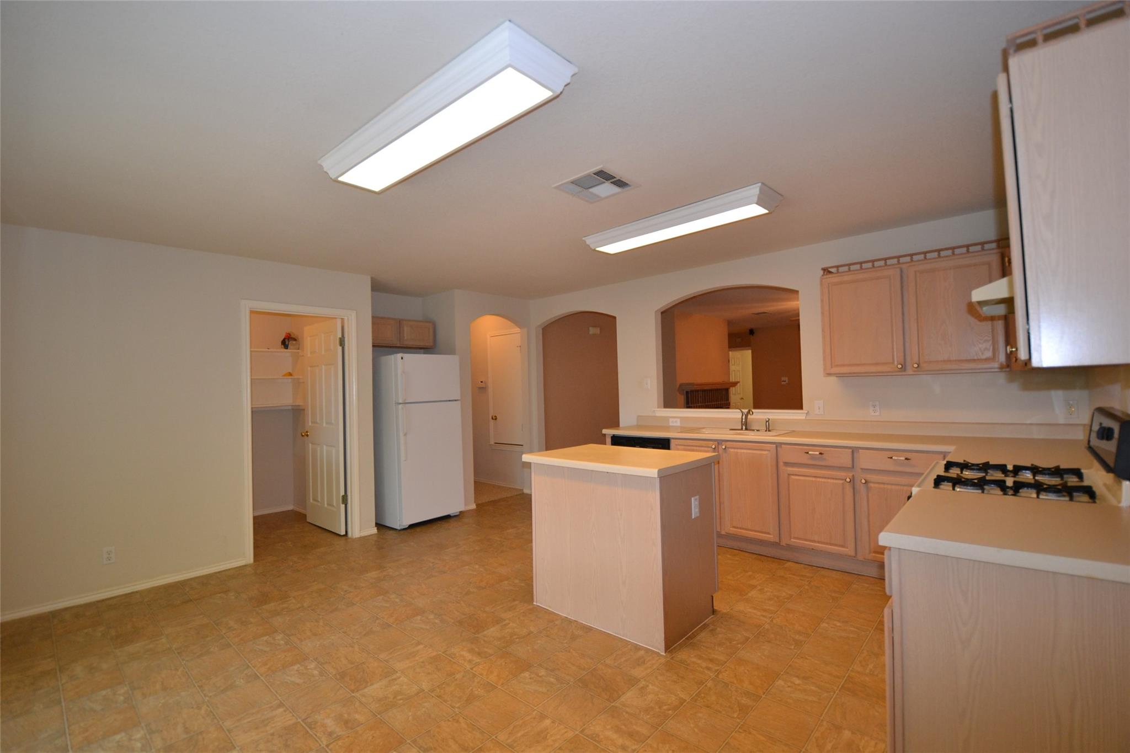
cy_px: 376
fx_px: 471
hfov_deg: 100.4
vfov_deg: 77.3
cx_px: 565
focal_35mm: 15
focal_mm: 10
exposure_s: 1/60
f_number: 3.5
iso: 450
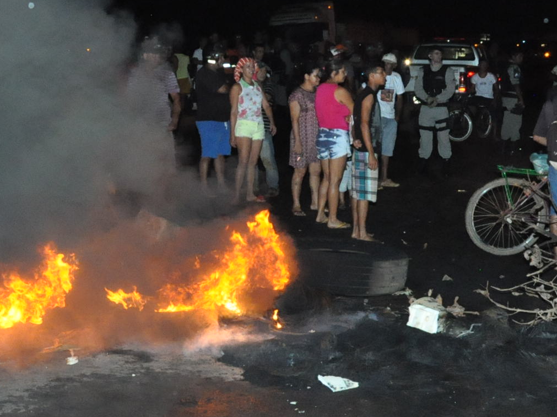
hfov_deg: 34.6
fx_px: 885
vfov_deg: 26.6
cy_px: 212
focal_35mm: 55
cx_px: 190
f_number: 7.1
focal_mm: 18
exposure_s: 1/200
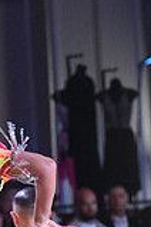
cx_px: -109
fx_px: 4586
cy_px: 350
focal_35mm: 729
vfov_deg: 2.8
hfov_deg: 1.9
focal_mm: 200
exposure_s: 1/400
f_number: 8
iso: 4000
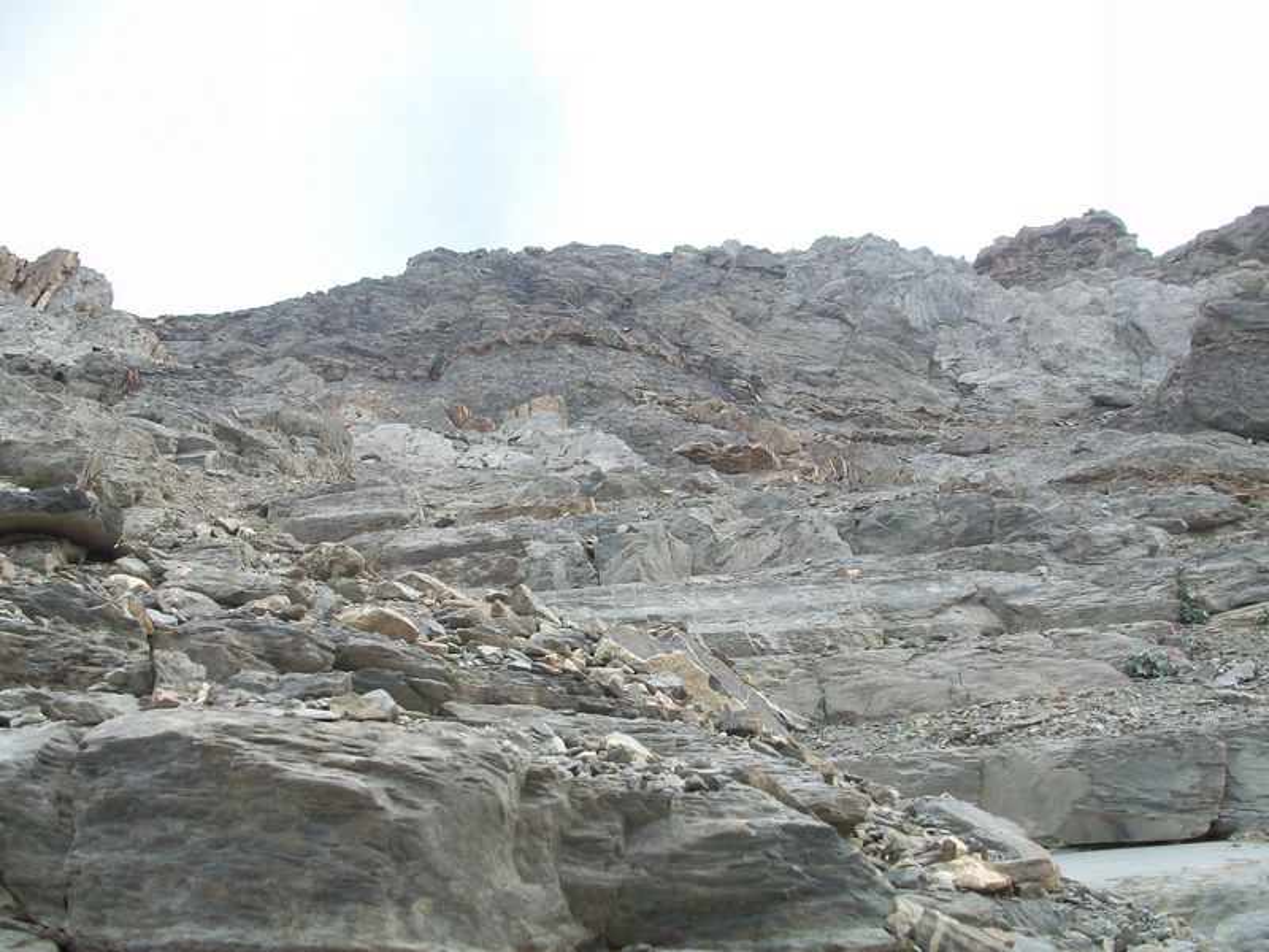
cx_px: 634
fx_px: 1246
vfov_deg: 41.8
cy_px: 476
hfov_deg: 54.0
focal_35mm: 34
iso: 80
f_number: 2.8
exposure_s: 1/400
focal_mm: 5.7
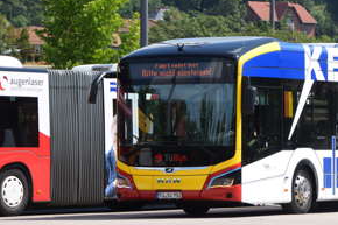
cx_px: 311
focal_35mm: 233
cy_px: 122
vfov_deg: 5.9
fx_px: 2187
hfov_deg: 8.8
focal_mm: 75
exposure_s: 1/800
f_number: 7.1
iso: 200
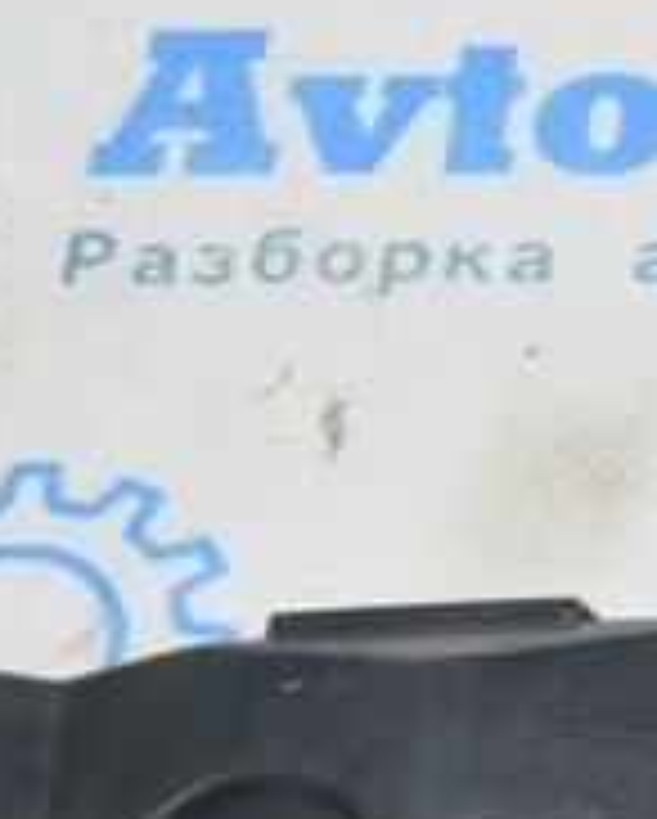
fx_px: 4407
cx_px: 1202
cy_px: 614
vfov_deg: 10.6
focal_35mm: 182
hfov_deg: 8.2
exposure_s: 1/40
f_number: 3.8
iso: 400
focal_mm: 23
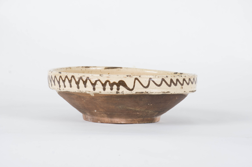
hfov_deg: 15.2
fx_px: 943
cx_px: 126
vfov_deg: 10.1
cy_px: 84
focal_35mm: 135
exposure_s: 1/160
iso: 400
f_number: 11
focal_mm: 90
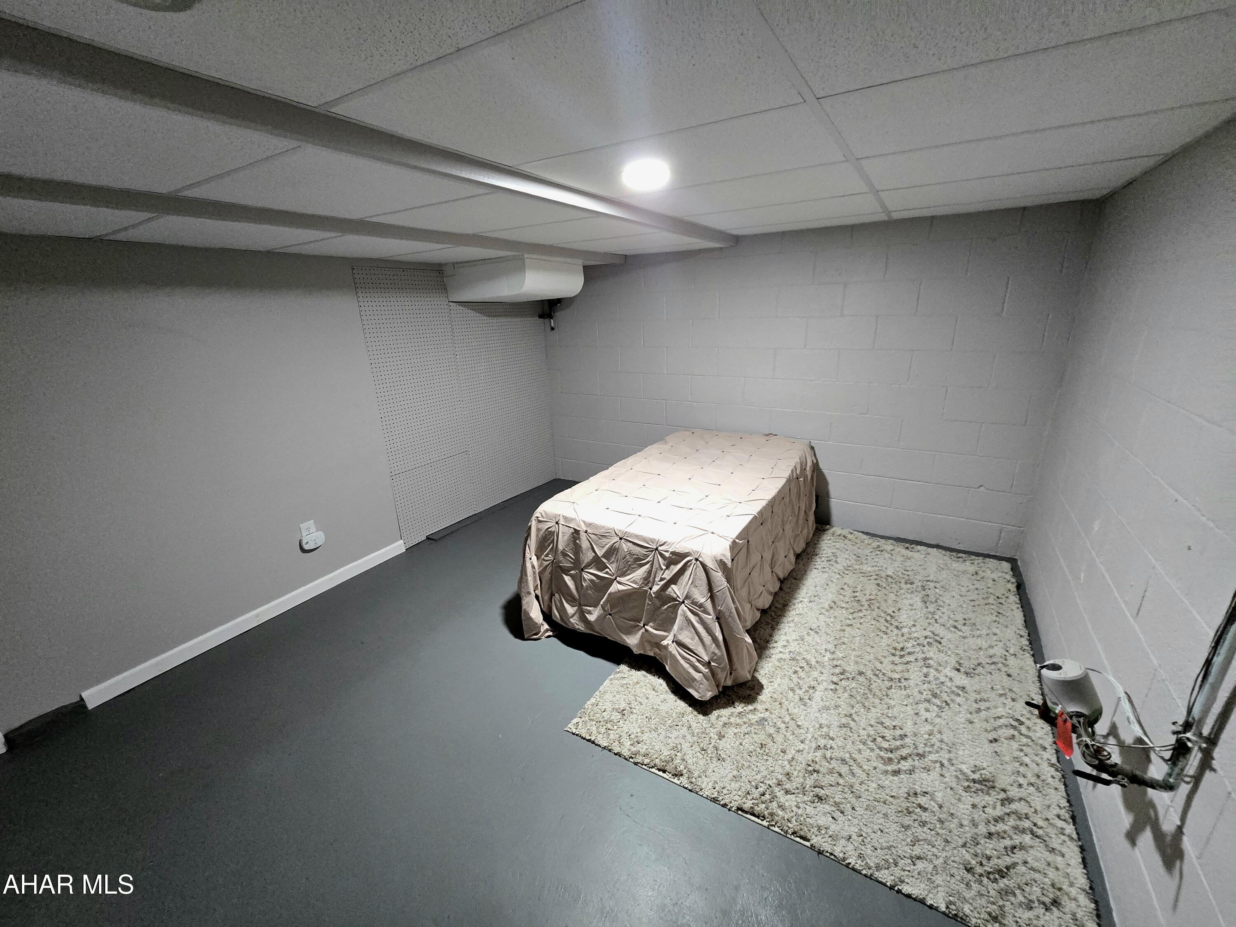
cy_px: 464
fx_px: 464
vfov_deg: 89.9
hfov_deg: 106.2
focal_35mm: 13
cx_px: 618
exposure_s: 1/60.2
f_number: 2.2
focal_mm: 2.2
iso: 800
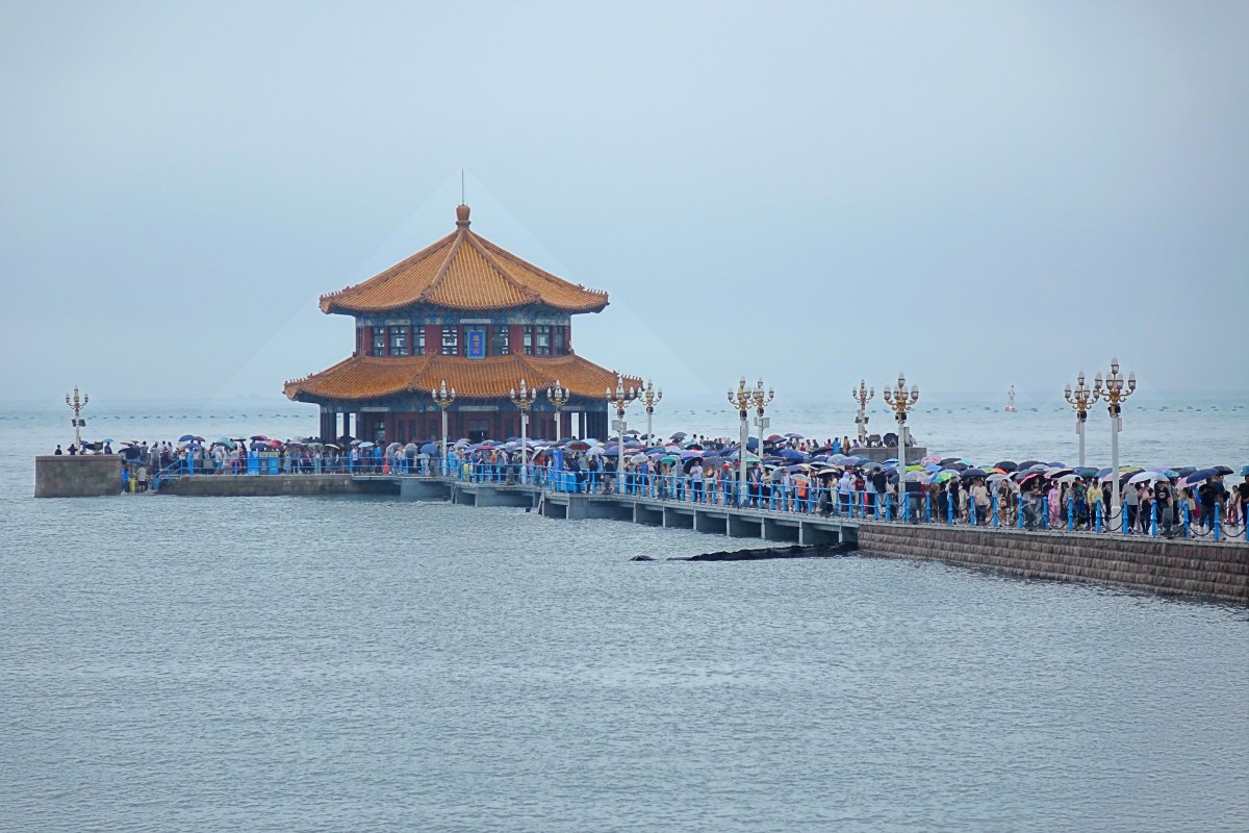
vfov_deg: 7.0
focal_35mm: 197
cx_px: 624
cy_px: 416
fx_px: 6834
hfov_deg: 10.4
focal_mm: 72.3
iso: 125
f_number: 4.5
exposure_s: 1/800
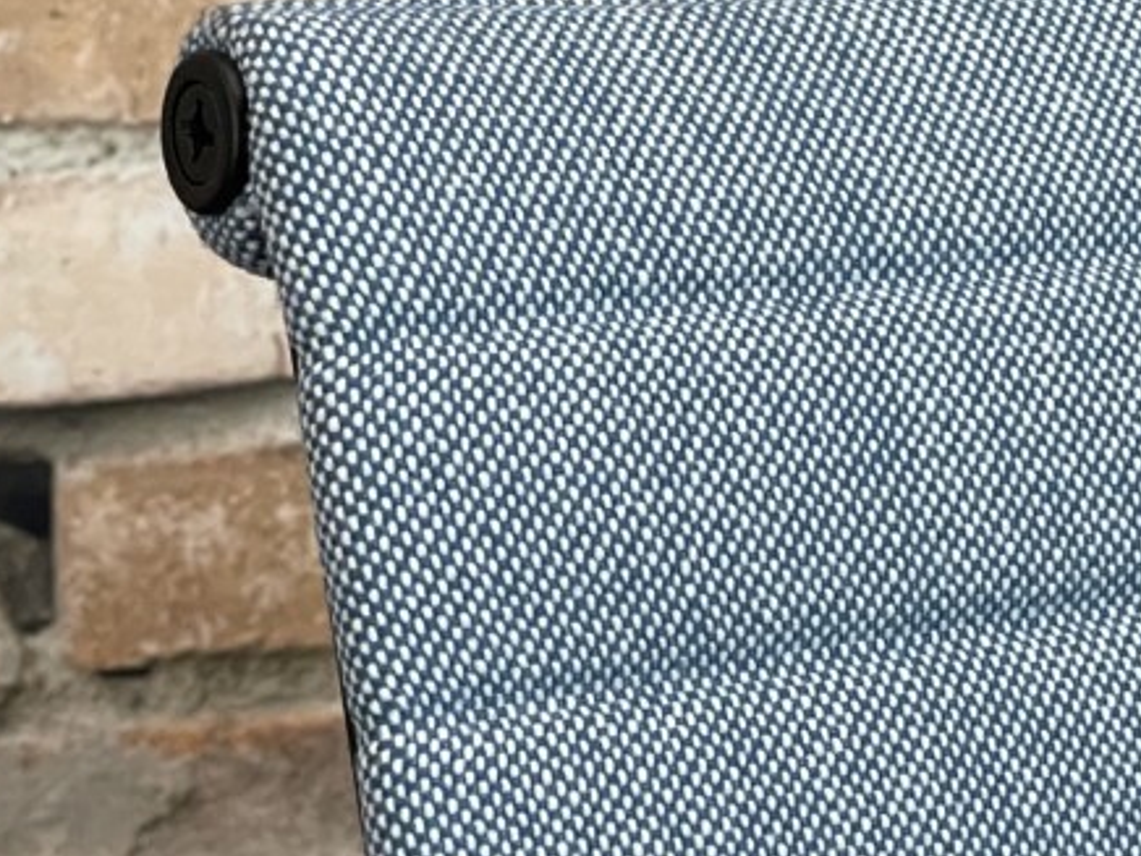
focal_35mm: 176
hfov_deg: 11.2
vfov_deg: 8.4
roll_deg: +1.5
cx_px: 824
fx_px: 5801
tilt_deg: -14.2
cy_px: 529
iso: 160
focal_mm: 7.5
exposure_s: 1/100
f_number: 2.2
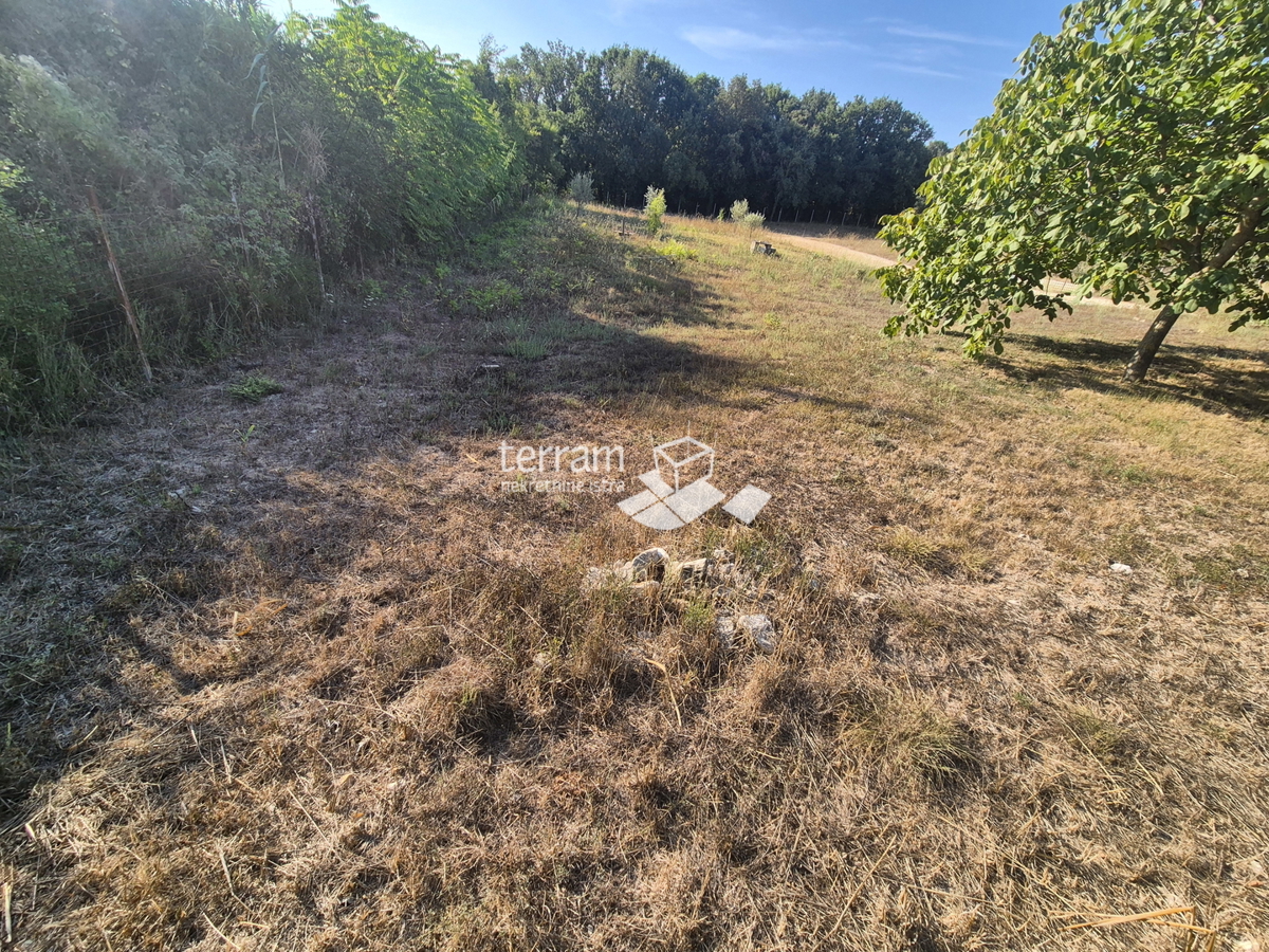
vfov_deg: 89.9
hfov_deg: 106.2
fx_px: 477
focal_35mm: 13
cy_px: 476
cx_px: 634
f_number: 2.2
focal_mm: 2.2
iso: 50
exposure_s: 1/1060
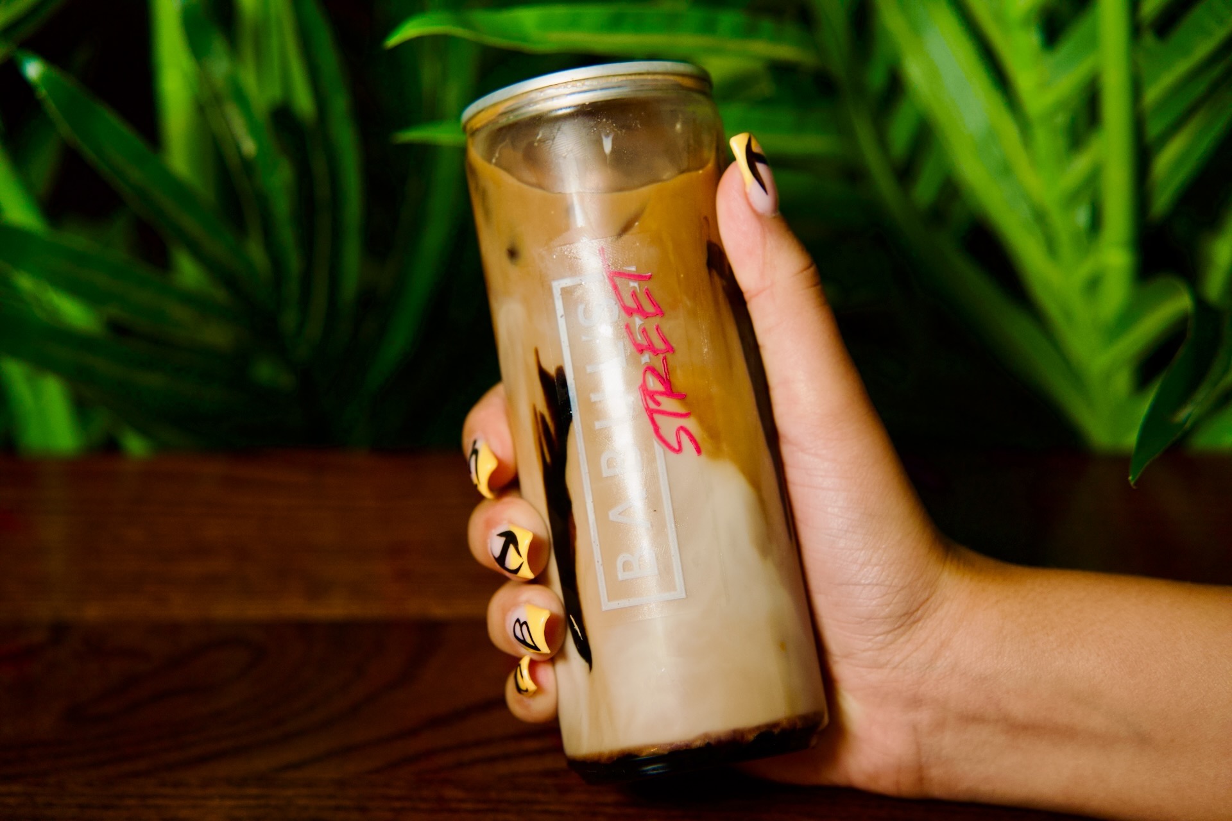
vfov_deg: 16.9
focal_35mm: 81
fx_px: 2772
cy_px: 410
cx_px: 616
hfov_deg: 25.1
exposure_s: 1/250
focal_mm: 81
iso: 2000
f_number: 4.5
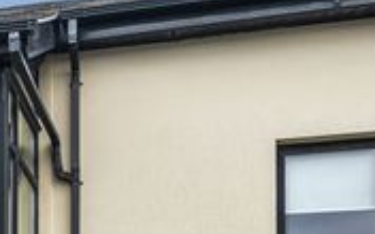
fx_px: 511
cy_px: 255
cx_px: -258
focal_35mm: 50
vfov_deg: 24.2
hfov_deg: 24.3
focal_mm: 12
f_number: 11
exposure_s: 1/125
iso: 320
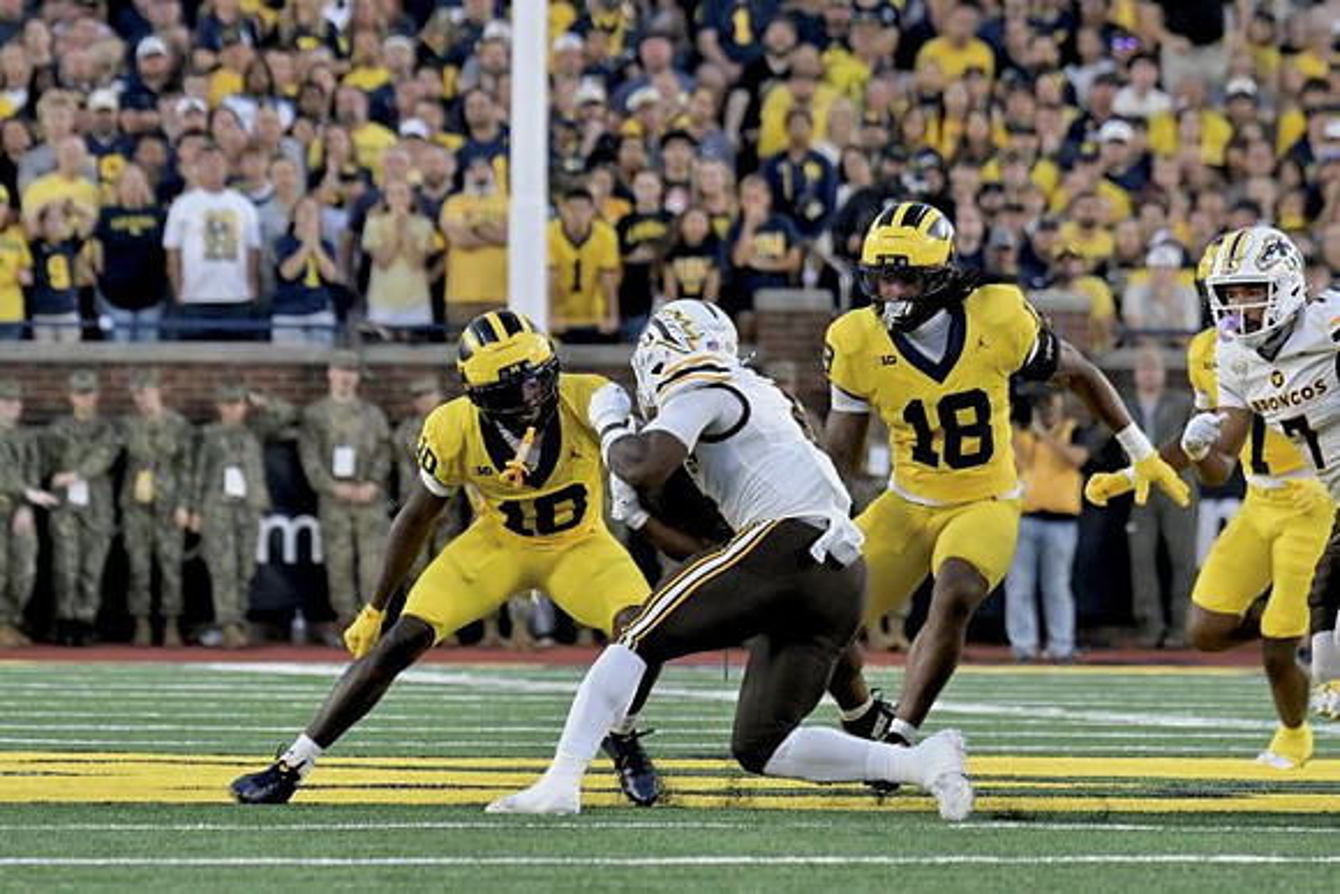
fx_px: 14519
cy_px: 447
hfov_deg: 5.3
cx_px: 670
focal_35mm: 390
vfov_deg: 3.5
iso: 3200
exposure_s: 1/1000
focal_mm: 260
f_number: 5.6
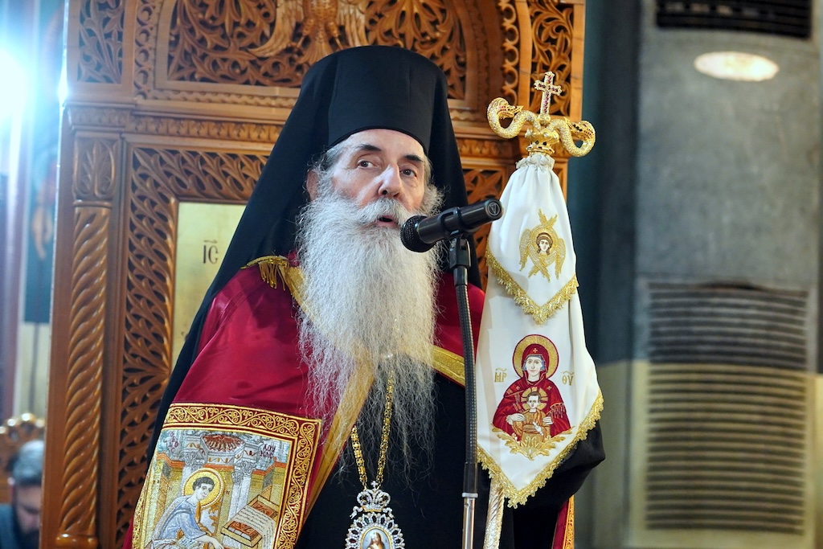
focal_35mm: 105
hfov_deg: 19.5
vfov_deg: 13.0
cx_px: 412
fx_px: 2401
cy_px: 274
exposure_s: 1/160
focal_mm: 70
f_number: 2.8
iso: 1600
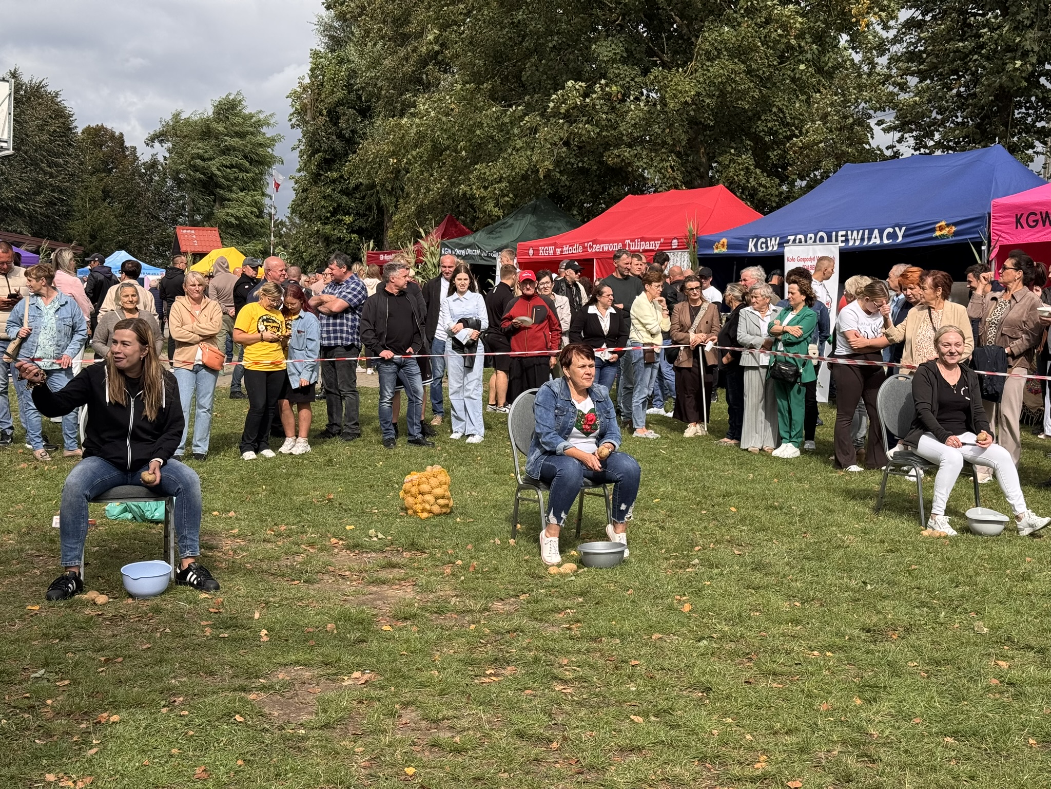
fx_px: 1457
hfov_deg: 39.7
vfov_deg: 30.3
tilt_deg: -1.3
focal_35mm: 48
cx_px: 526
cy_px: 394
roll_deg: -0.4
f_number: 1.78
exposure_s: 1/3096
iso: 64
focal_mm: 6.76
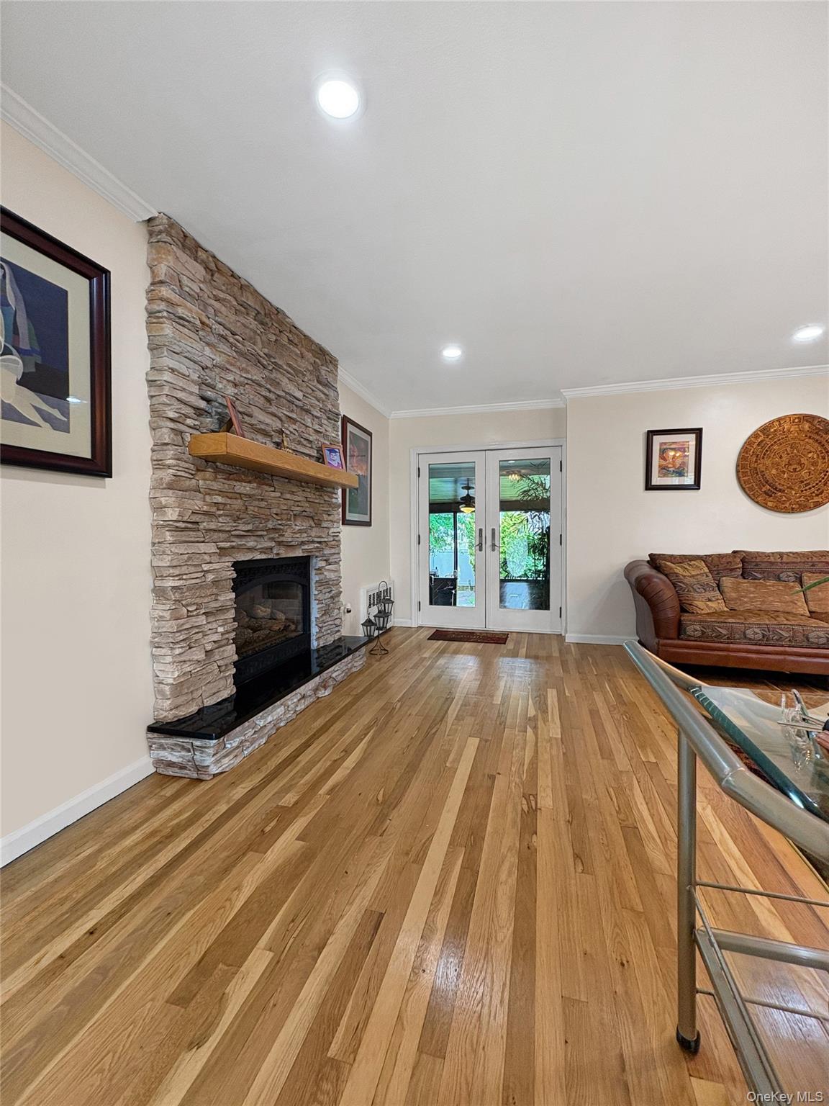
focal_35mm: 14
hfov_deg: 85.7
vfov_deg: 102.1
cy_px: 553
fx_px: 447
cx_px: 414
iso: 200
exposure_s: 1/120
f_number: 2.2
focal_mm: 2.22
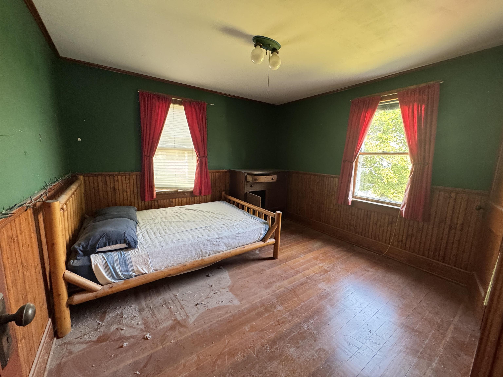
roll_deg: -2.2
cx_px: 252
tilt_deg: -9.8
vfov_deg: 85.7
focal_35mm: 14
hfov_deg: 102.1
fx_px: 203
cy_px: 188
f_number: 2.2
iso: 400
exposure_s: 1/60
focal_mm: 2.22
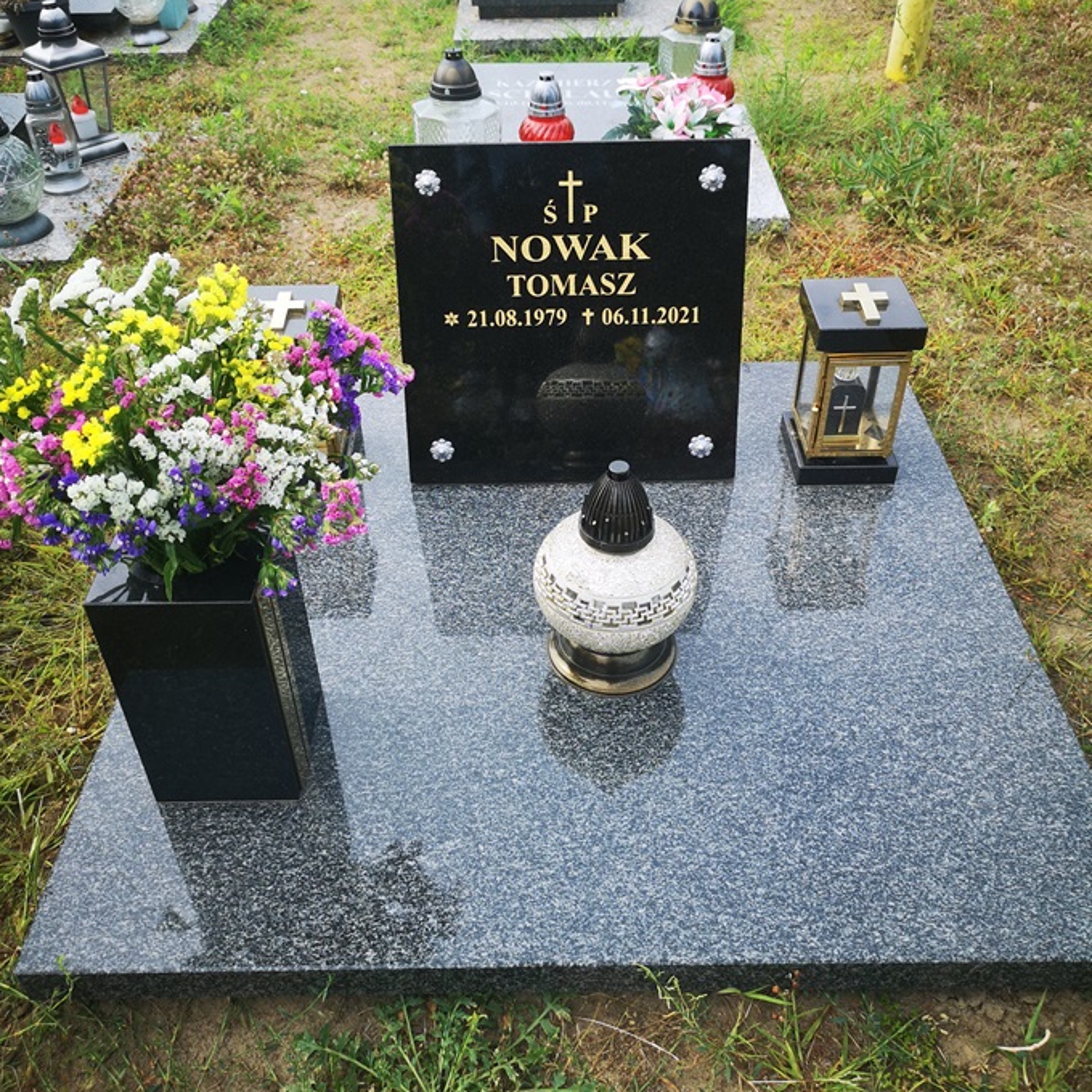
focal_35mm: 32
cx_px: 544
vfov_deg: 51.0
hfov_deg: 51.1
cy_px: 472
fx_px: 1142
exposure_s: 1/900
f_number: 1.8
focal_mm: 5.58
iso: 80
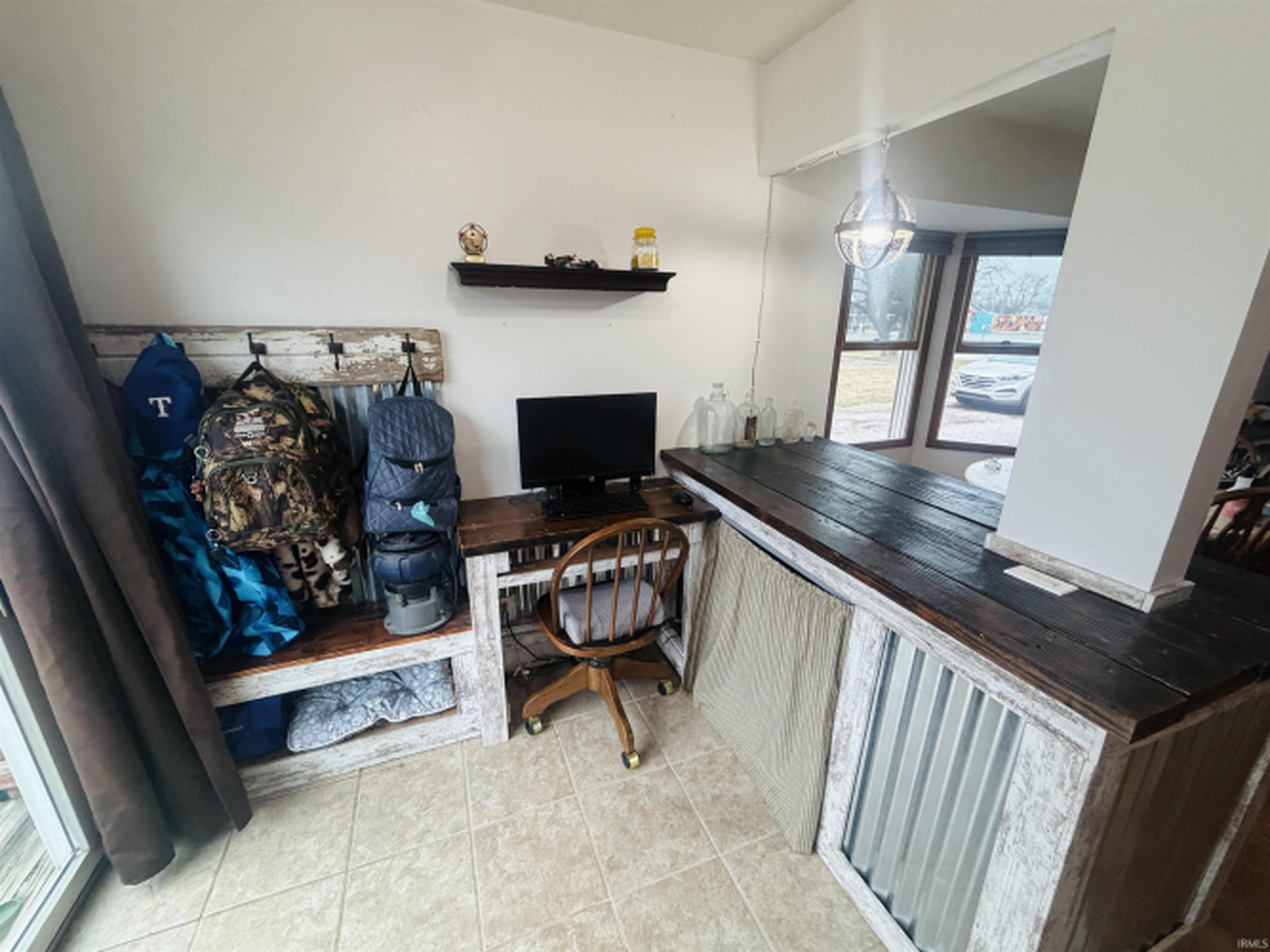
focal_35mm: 14
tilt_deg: -17.8
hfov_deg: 102.1
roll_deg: +0.2
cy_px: 476
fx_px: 514
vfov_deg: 85.7
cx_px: 635
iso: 320
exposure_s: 1/116
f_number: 2.2
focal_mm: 2.22
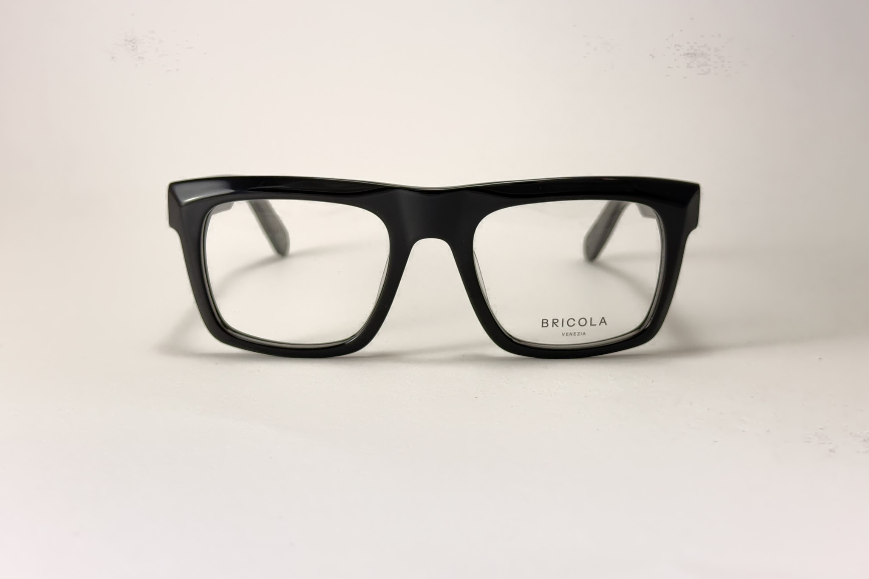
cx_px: 435
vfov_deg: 27.0
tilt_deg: -8.3
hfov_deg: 39.6
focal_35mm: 50
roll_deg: -0.5
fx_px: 1207
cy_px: 254
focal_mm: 6.76
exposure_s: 1/100
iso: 64
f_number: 1.78
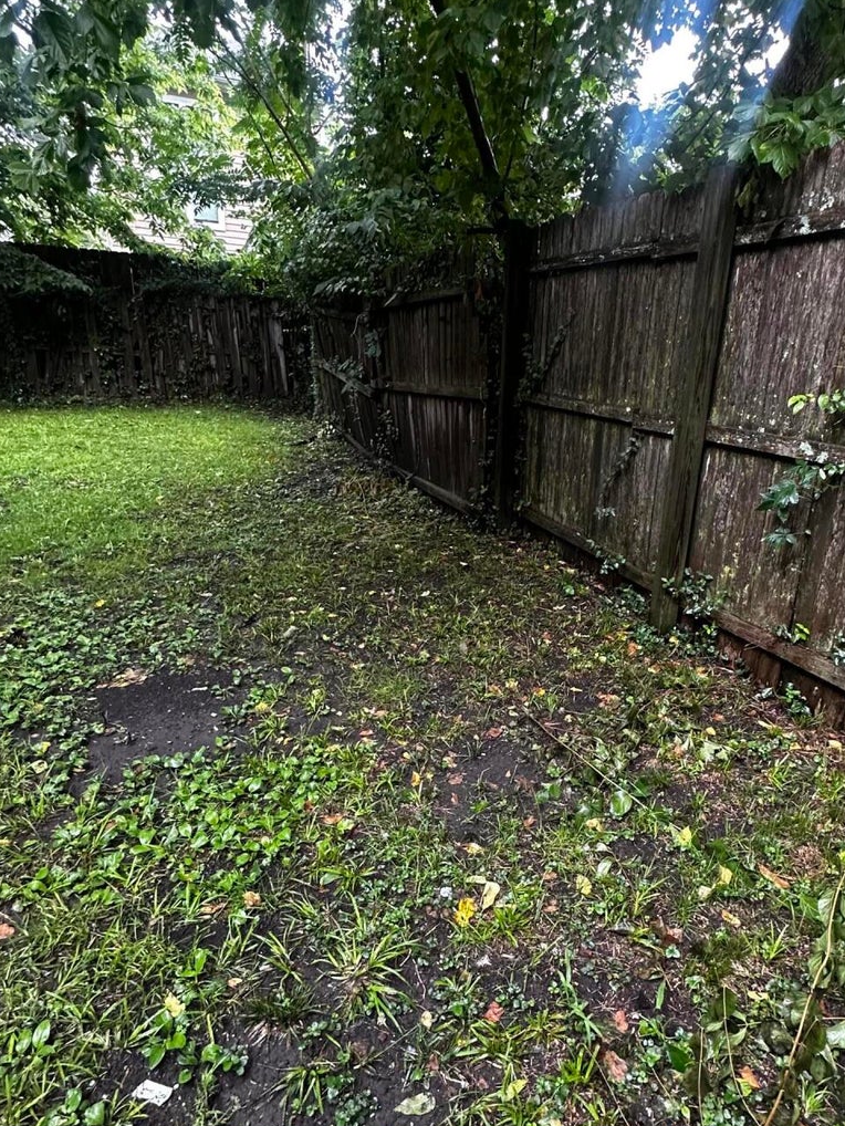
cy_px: 591
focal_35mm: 22
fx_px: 716
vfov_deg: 76.3
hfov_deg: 60.8
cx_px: 492
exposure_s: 1/85
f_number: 2.2
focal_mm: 2.22
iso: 320
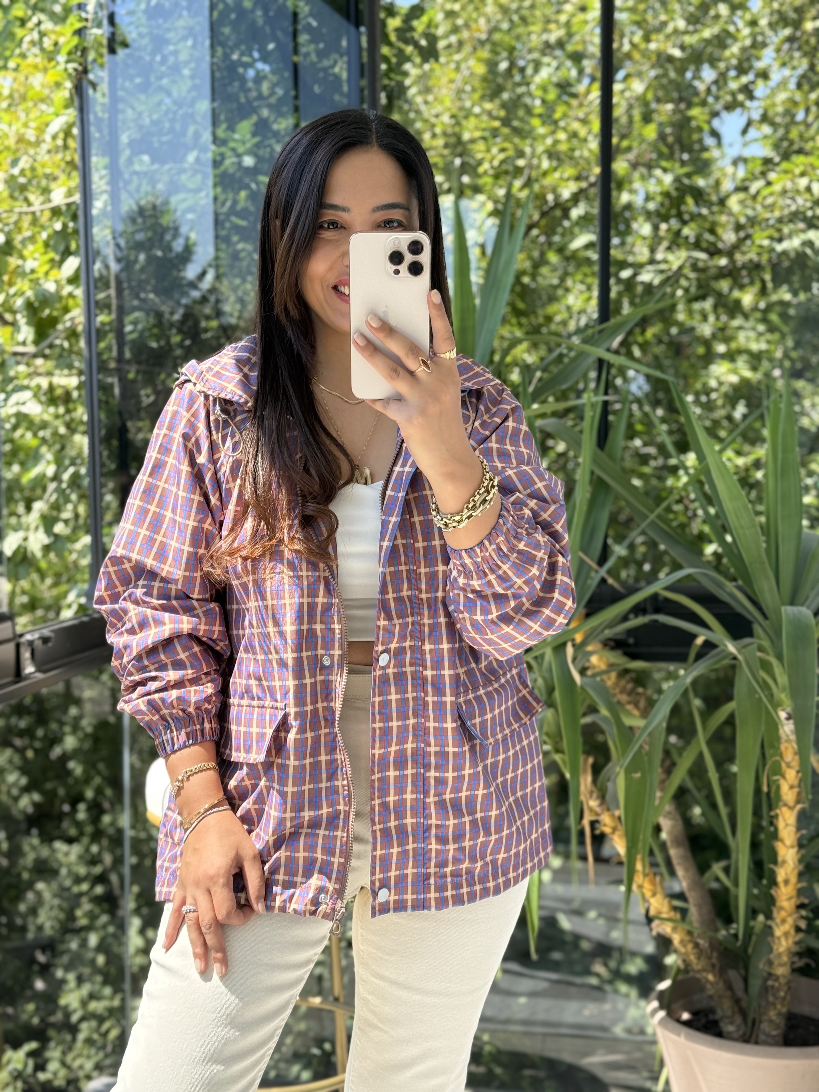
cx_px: 410
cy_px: 546
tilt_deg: -18.0
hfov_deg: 30.3
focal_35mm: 48
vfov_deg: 39.7
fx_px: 1514
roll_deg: -0.2
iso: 64
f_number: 1.78
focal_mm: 6.76
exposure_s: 1/359
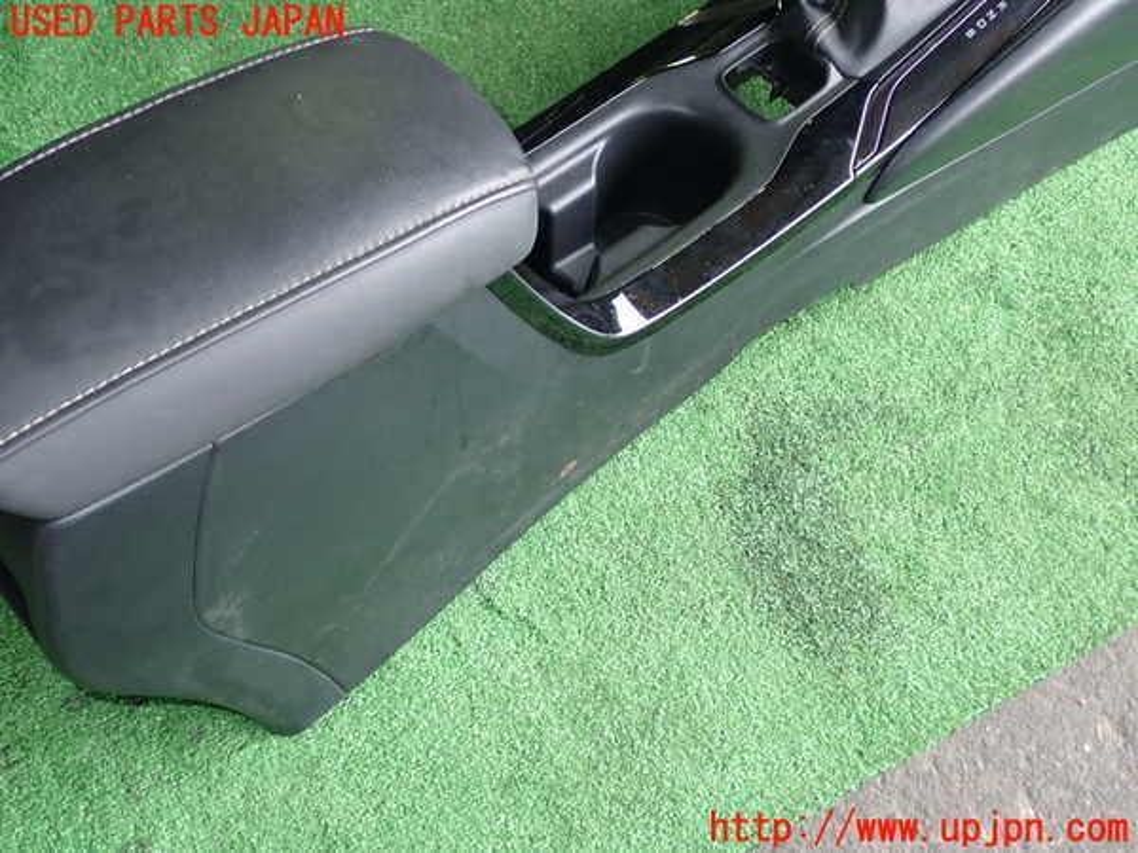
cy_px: 426
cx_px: 569
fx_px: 1249
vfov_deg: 37.7
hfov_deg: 49.0
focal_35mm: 38
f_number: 2.7
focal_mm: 6.83
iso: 200
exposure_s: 1/40
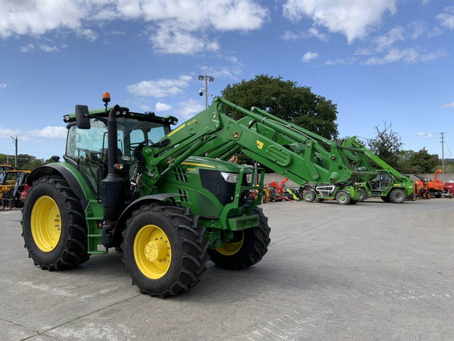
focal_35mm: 29
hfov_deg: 61.7
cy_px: 170
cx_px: 227
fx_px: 380
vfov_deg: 48.2
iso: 16
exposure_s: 1/1377
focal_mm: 3
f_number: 1.8
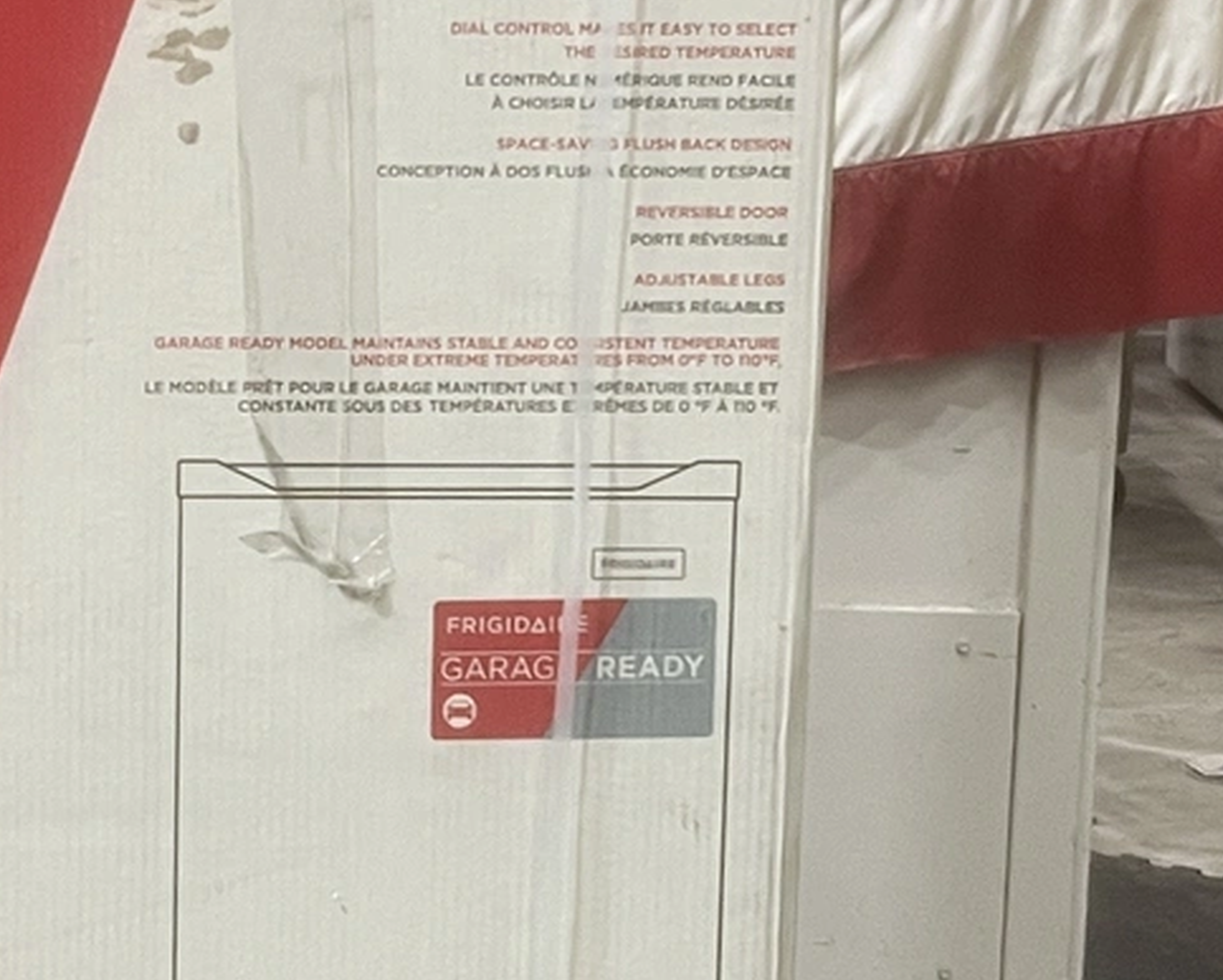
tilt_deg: -9.9
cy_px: 491
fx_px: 3803
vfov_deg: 14.7
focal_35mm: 105
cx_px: 165
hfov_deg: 18.0
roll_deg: +0.4
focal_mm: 5.1
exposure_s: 1/60
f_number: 1.6
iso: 125
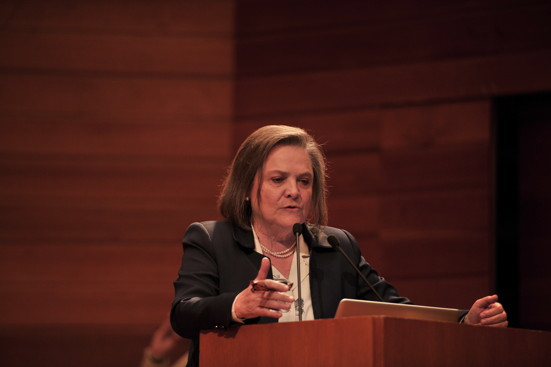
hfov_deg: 10.3
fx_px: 3059
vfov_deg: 6.9
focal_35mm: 200
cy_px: 184
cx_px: 276
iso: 800
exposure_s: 1/200
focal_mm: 200
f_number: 2.8
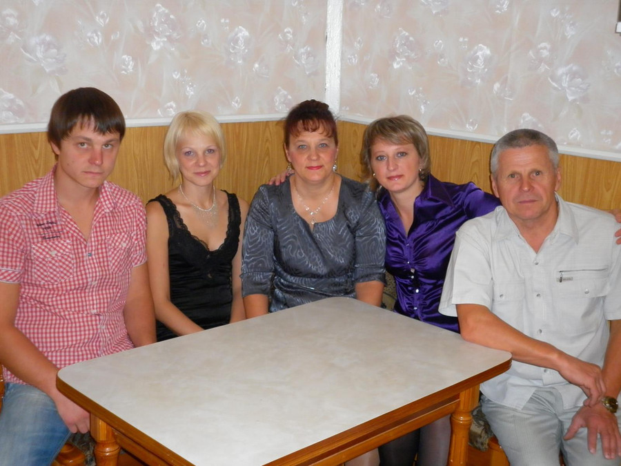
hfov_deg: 42.9
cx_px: 310
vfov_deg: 32.9
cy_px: 233
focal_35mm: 44
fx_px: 789
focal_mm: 7.9
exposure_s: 1/40
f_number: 3.5
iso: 200
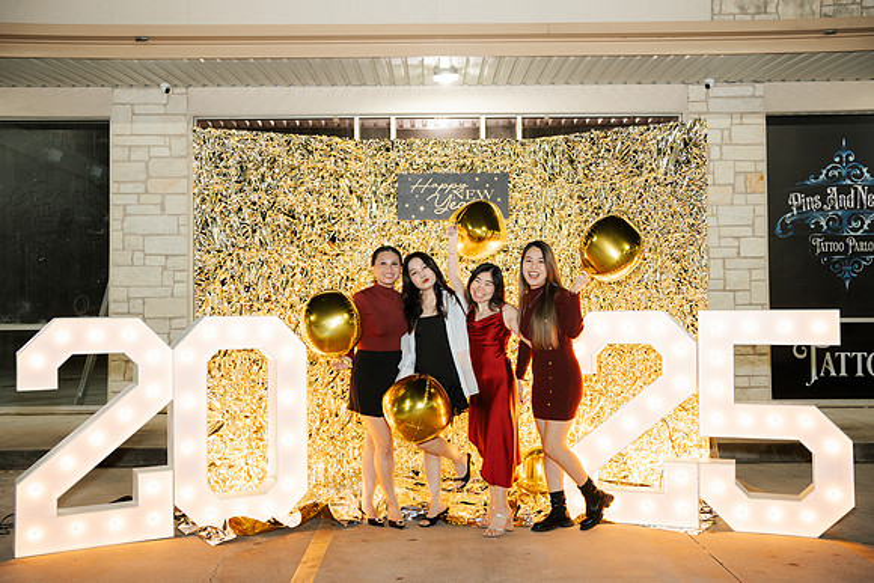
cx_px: 437
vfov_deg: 34.6
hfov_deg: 50.0
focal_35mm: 39
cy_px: 292
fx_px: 937
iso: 1000
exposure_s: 1/160
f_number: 2.8
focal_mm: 38.6
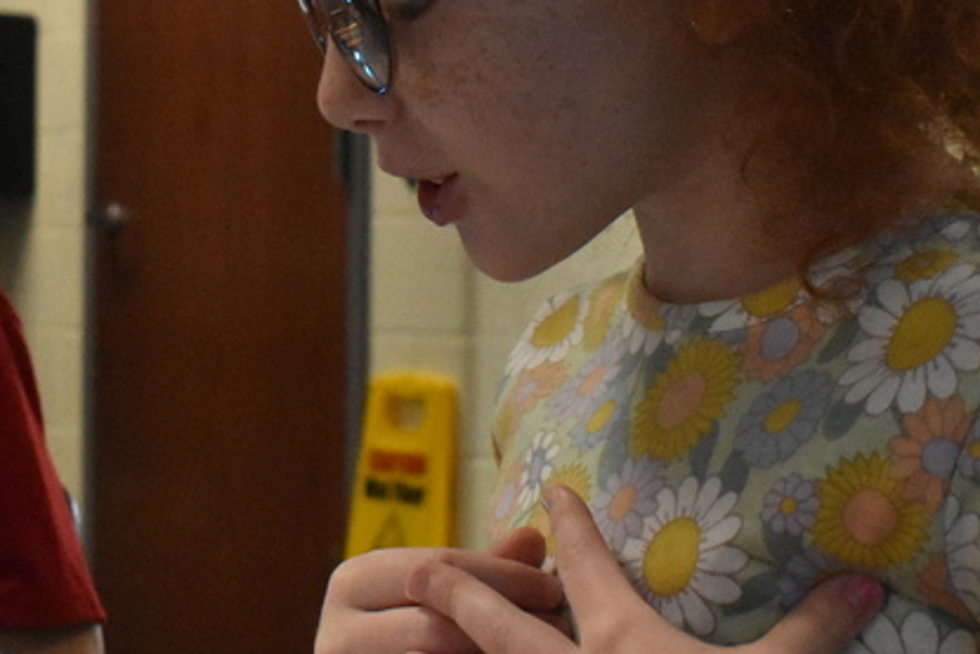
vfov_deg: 12.3
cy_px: 216
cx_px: 177
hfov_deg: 18.2
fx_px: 3023
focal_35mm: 111
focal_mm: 30
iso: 6400
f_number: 7.1
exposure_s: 1/200
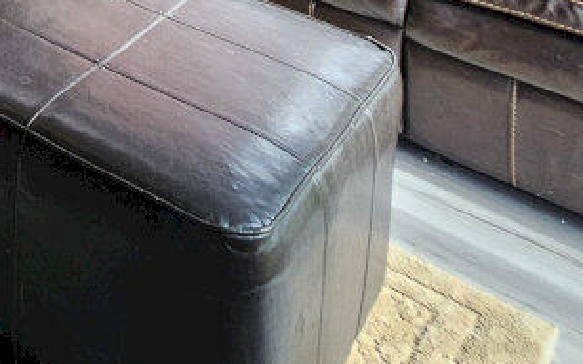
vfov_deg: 14.7
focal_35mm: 60
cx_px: -266
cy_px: -486
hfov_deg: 26.1
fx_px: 953
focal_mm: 2.2
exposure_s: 1/60
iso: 64
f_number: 2.2
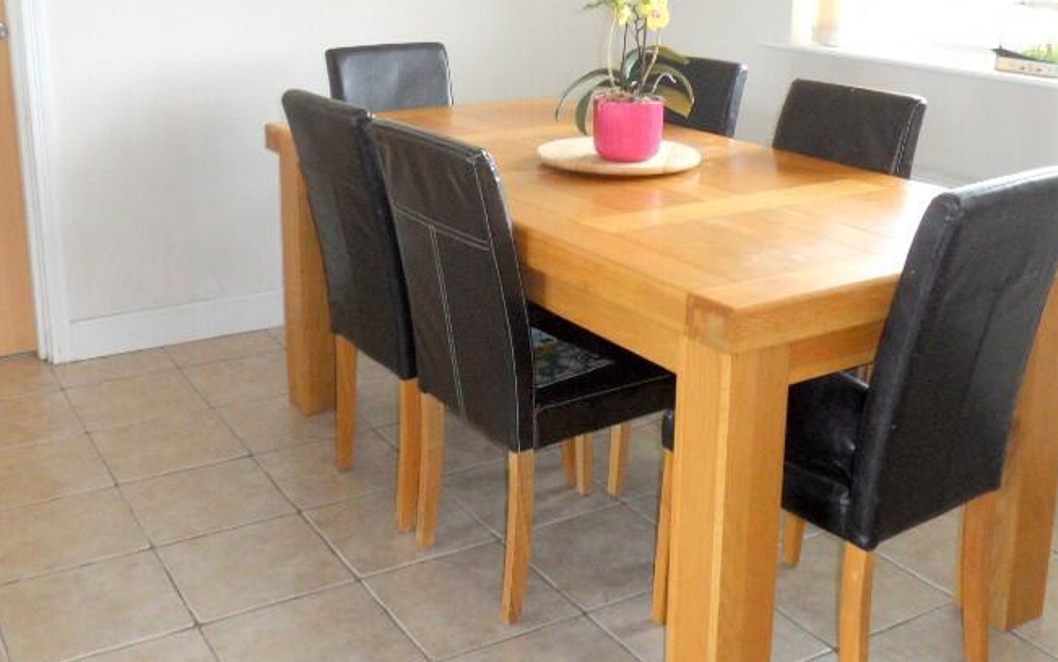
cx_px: 502
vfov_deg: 31.6
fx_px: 1153
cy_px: 200
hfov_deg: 49.3
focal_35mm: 40
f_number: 3.2
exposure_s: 1/30
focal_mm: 3.9
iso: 100
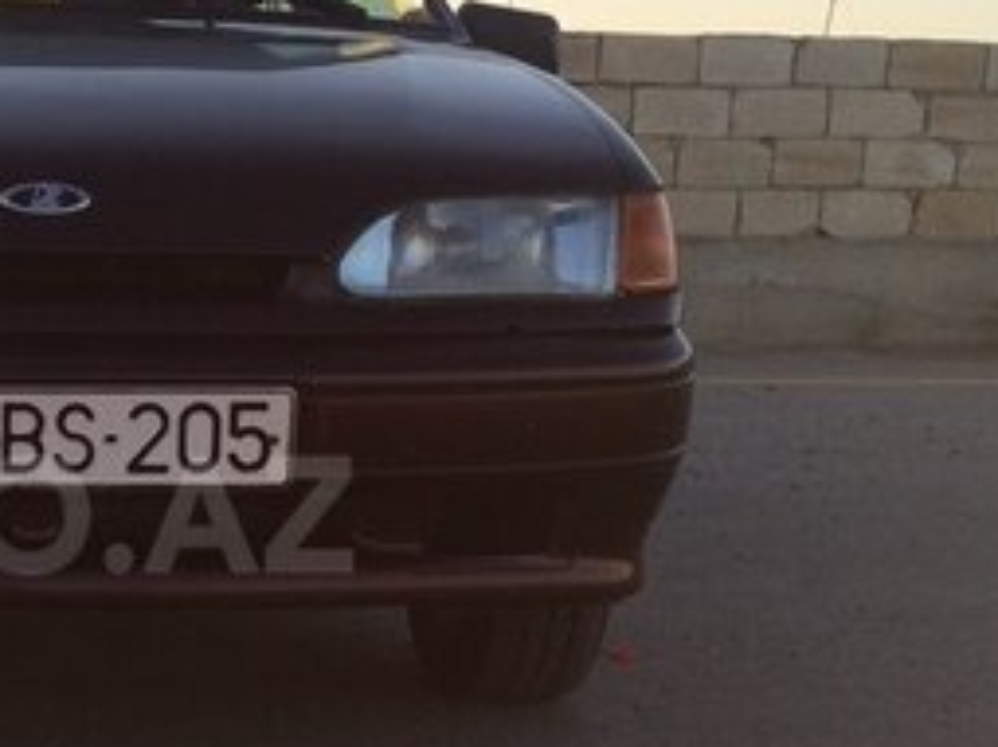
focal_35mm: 75
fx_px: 2161
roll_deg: -2.0
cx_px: -47
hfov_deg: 24.6
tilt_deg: -11.8
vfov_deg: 19.5
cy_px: 514
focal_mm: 4.15
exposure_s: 1/604
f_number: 2.2
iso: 32
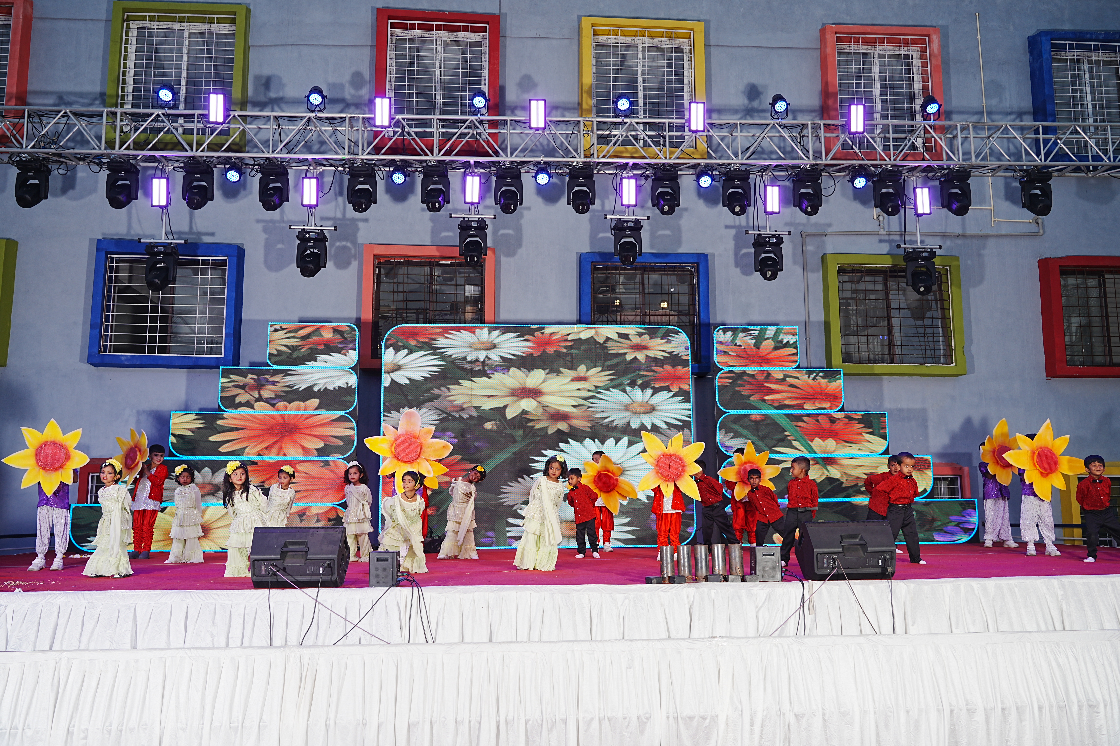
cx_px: 560
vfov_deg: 43.6
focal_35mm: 30
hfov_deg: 61.9
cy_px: 373
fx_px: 933
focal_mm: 30
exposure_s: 1/125
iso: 160
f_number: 5
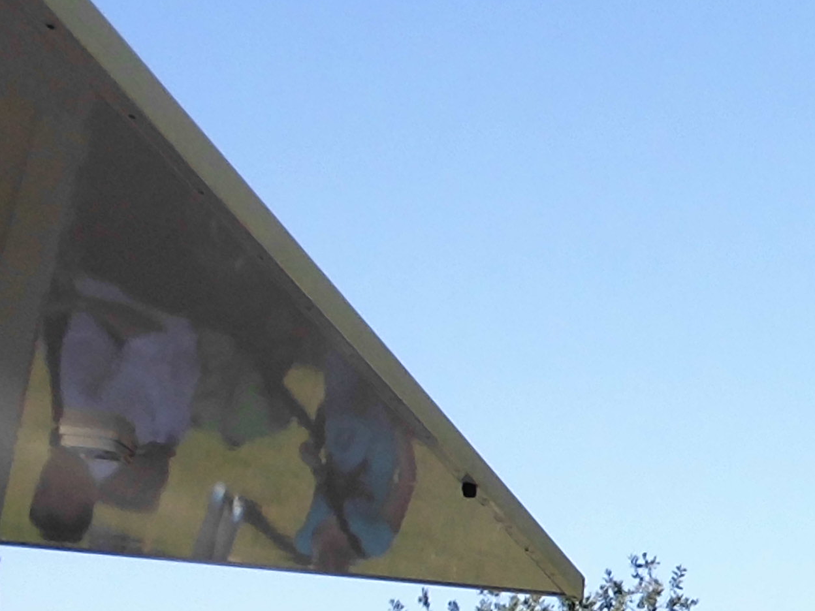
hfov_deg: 17.9
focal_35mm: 96
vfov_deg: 13.9
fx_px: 2260
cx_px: 1274
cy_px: 1066
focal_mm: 4.6
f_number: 3.2
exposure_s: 1/400
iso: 64
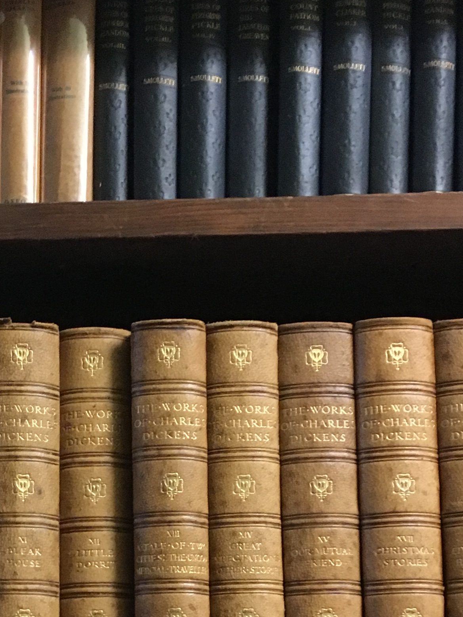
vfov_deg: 25.0
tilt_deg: +7.1
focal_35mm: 75
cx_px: 60
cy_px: 591
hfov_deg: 19.3
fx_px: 1338
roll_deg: +0.9
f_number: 2.2
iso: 200
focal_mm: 4.15
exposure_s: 1/17
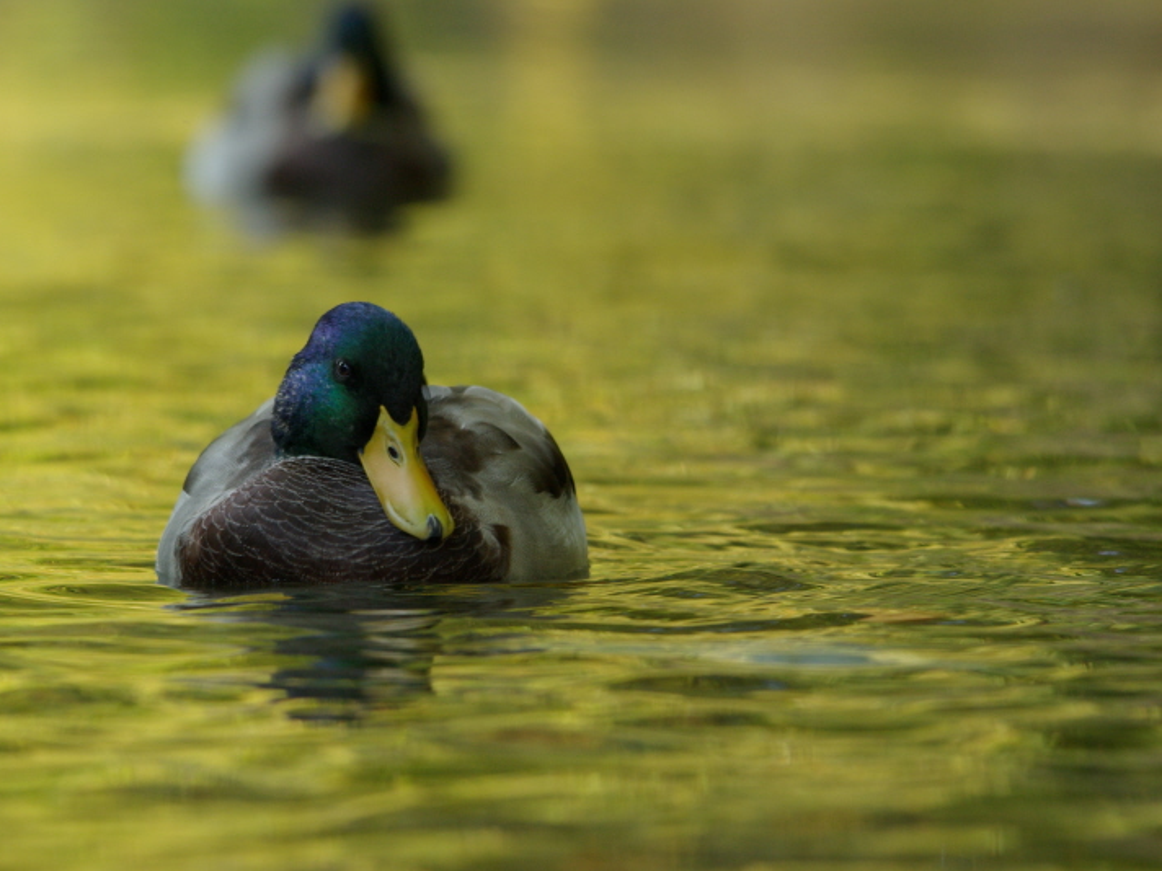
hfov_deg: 4.1
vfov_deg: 3.1
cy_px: 436
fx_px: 16348
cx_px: 576
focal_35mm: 487
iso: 400
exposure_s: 1/125
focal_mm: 300
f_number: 6.7
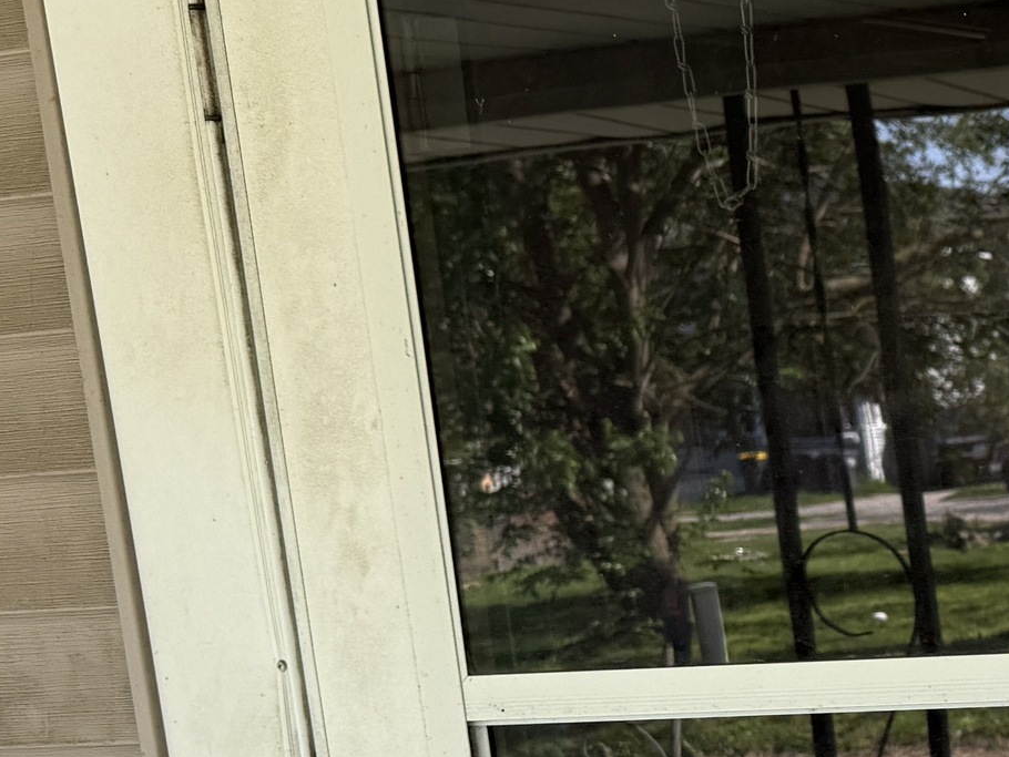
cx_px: 1570
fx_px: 2362
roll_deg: +4.5
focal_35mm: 81
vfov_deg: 18.1
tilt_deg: -8.0
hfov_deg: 20.3
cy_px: 582
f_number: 1.78
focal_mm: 6.76
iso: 80
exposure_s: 1/467
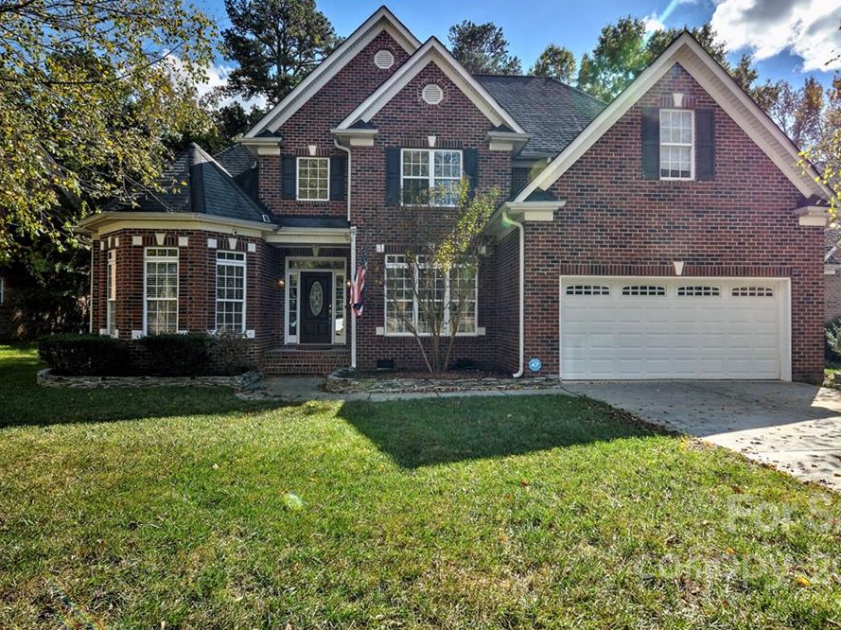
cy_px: 311
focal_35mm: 22
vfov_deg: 62.1
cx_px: 433
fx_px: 523
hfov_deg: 77.5
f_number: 8
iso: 200
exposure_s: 1/250
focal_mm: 13
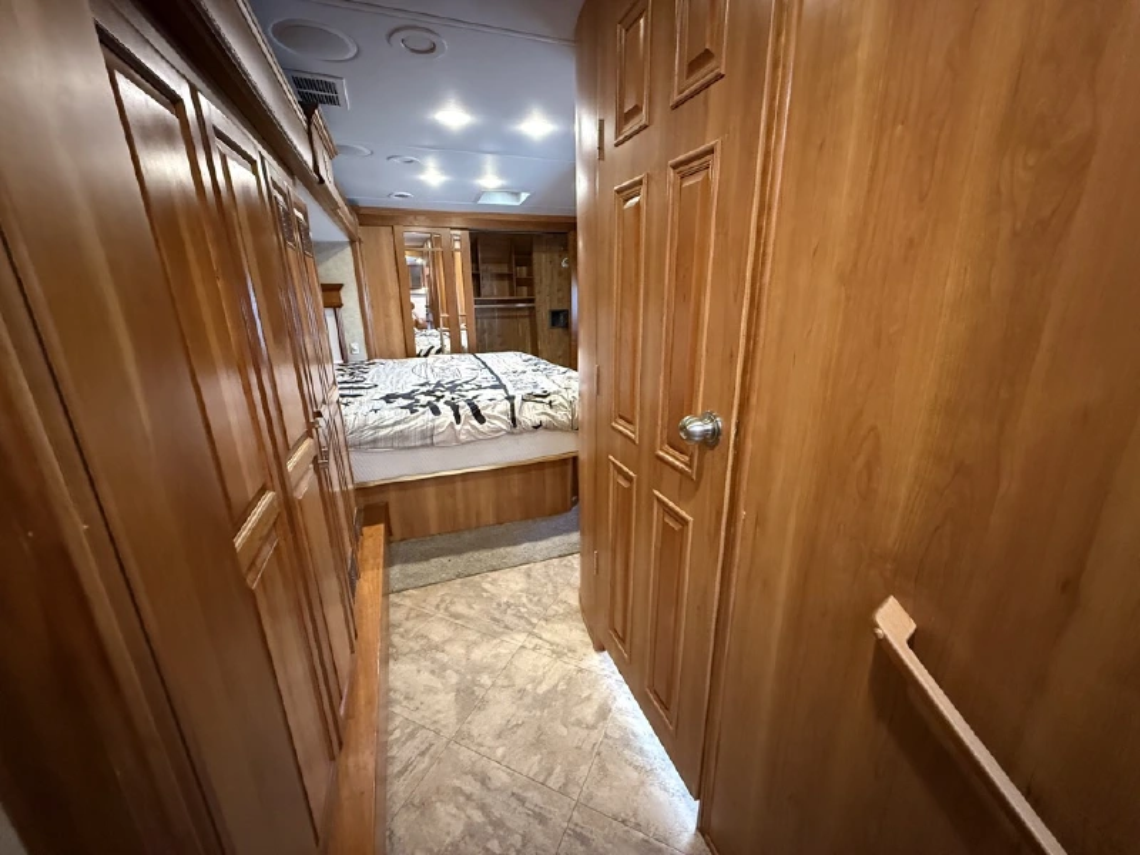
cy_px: 428
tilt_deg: -16.3
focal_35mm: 14
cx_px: 570
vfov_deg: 85.7
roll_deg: +0.2
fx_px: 461
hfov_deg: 102.1
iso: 1250
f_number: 2.2
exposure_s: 1/44
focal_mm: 2.22
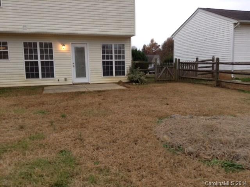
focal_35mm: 33
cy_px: 94
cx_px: 125
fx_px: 238
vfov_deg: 42.8
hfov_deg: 55.4
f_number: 2.4
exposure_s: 1/24
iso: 32
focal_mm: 3.3
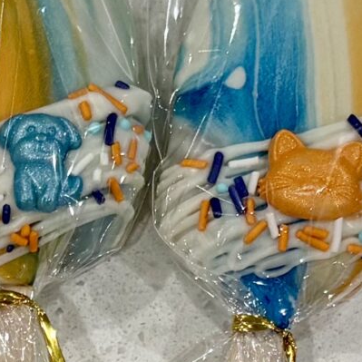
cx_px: -5
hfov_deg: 27.3
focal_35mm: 59
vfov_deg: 29.0
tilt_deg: -80.0
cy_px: 227
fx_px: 698
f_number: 1.6
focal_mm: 5.96
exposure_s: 1/120
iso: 125
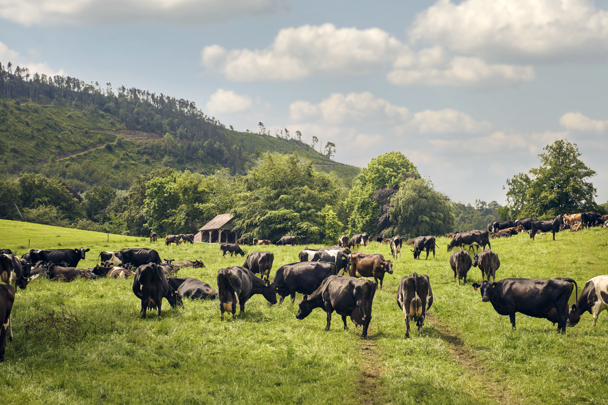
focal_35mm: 70
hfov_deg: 28.8
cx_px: 304
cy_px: 202
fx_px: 1182
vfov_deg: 19.5
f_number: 2.8
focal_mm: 70
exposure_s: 1/2000
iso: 160
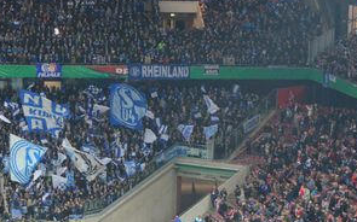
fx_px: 2149
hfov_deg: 9.5
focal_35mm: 221
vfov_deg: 5.9
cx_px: 139
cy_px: 114
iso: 2500
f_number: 5.3
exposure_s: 1/125
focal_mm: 75
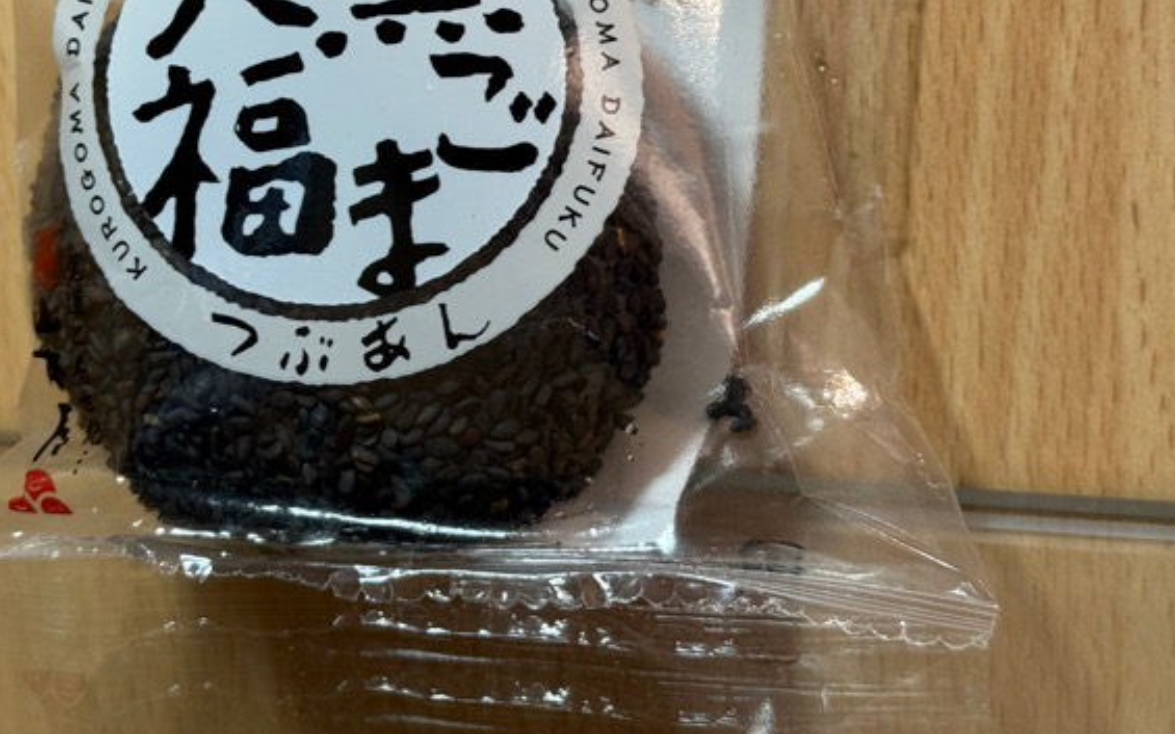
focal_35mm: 72
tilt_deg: -11.2
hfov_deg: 28.4
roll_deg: +3.0
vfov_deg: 17.9
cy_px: 123
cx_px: 391
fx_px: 2305
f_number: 1.78
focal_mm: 6.76
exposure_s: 1/50
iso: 64
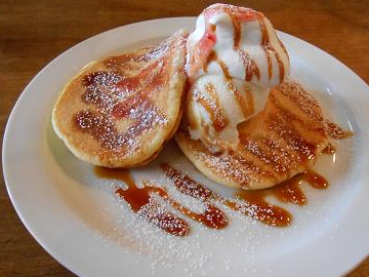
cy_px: 152
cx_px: 199
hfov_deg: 59.9
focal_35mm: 30
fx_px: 320
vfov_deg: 46.7
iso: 800
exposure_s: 1/30
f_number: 3.5
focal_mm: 4.6
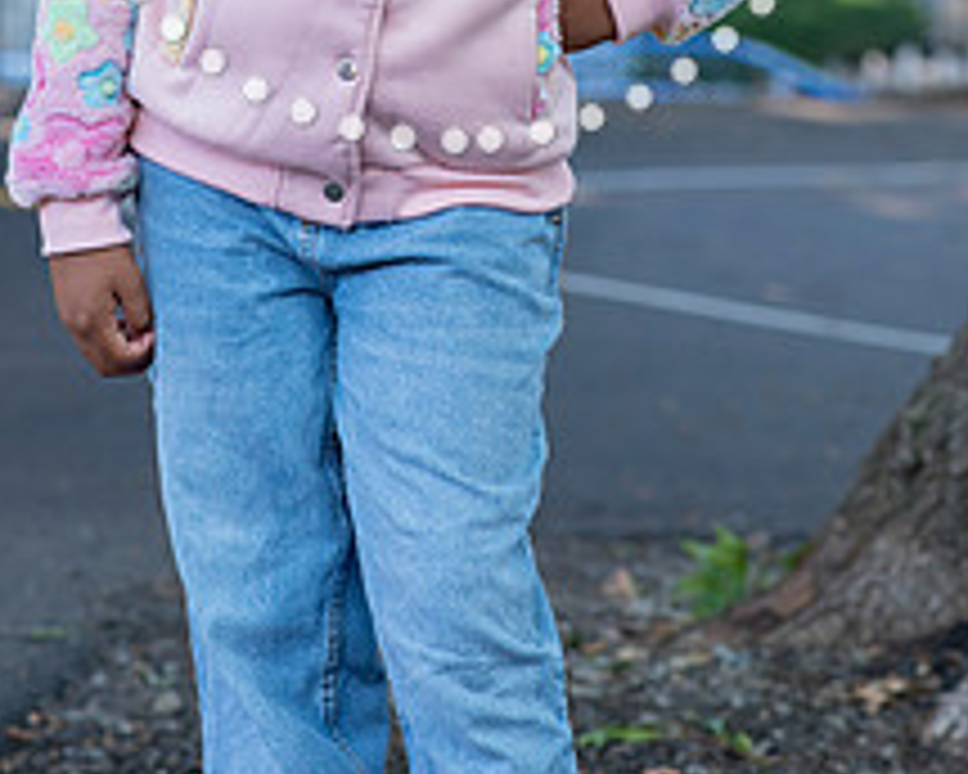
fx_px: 4784
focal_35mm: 167
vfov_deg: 9.2
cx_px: 455
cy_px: -108
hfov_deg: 11.6
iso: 800
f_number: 4.5
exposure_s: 1/250
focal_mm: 85
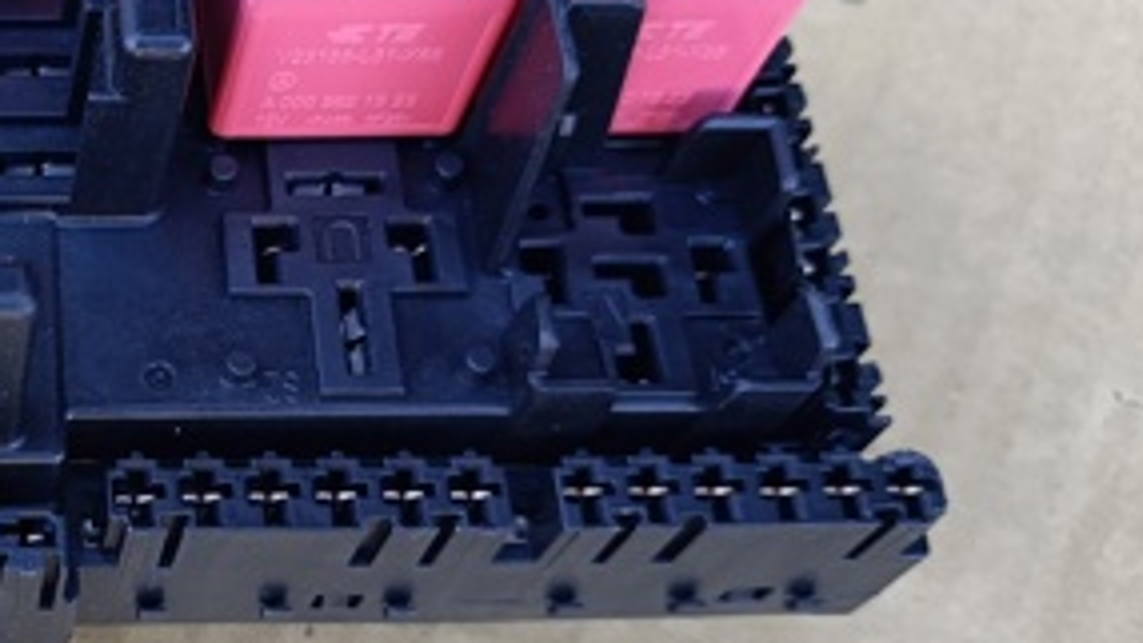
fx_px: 1698
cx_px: -86
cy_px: 447
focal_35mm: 56
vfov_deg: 21.4
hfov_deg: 33.0
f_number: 1.7
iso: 400
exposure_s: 1/100
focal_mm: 6.11
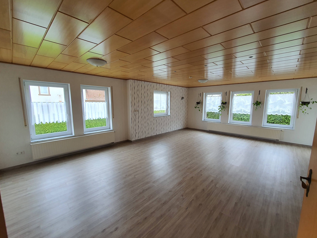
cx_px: 160
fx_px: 128
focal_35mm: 14
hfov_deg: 102.1
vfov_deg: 85.7
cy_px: 122
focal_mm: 1.8
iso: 100
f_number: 2.2
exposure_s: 1/50
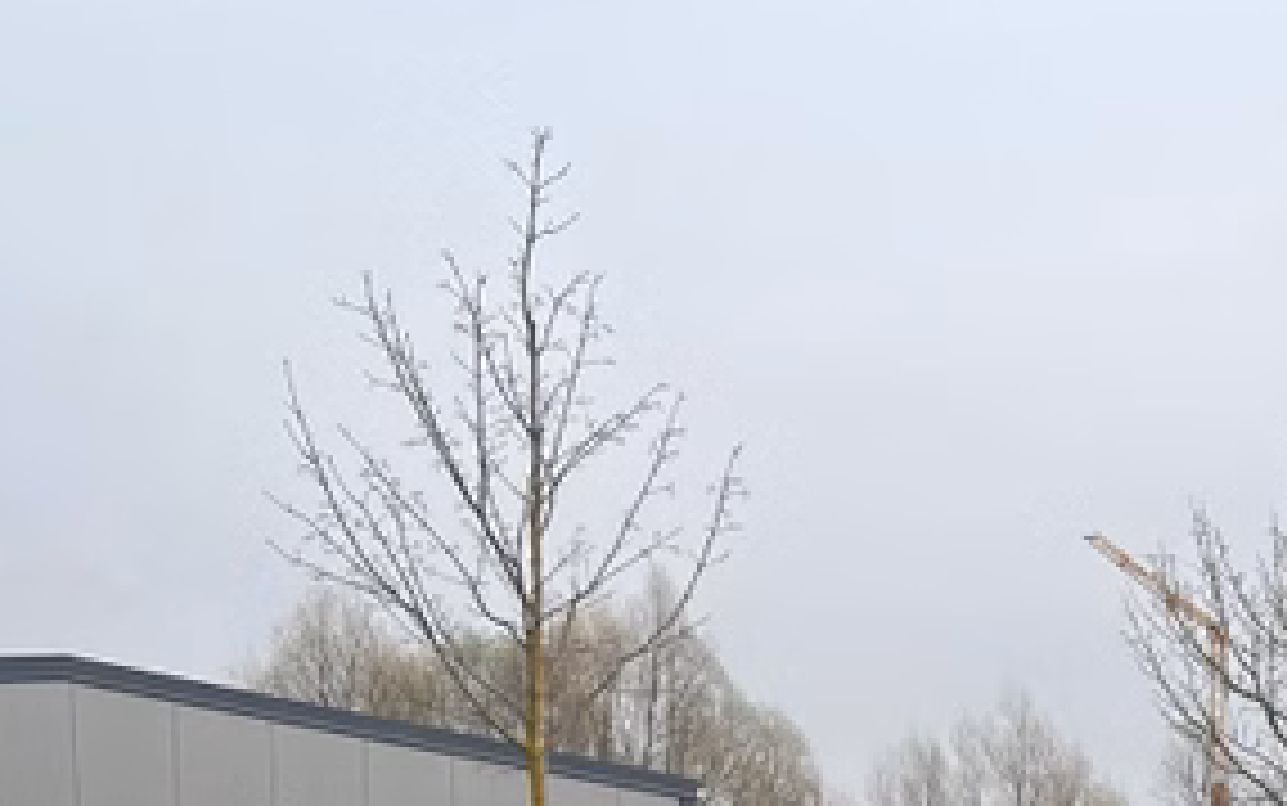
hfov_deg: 24.0
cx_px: 1598
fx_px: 2702
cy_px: 1261
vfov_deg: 15.5
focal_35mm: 77
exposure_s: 1/2994
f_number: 1.5
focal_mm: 5.7
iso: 50
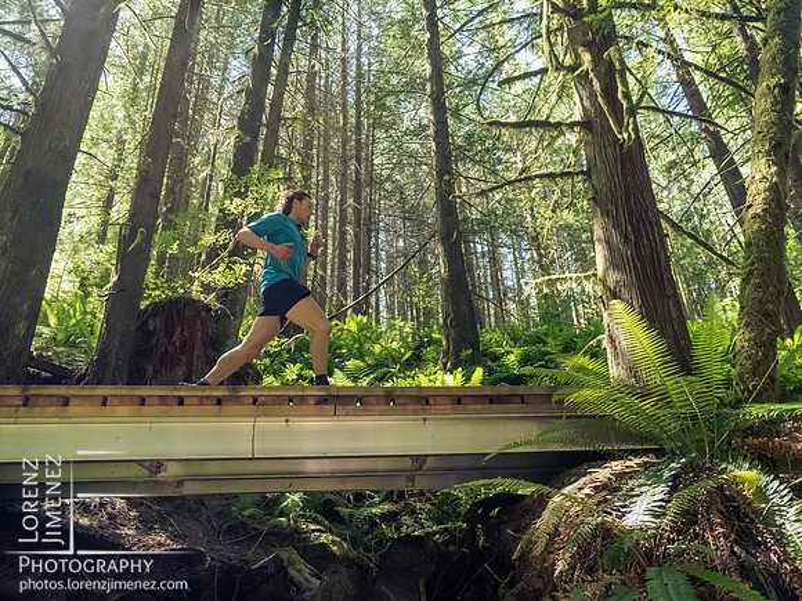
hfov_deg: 71.6
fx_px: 556
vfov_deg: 56.8
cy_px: 300
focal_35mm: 24
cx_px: 401
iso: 3200
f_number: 2.8
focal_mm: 12
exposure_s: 1/1000
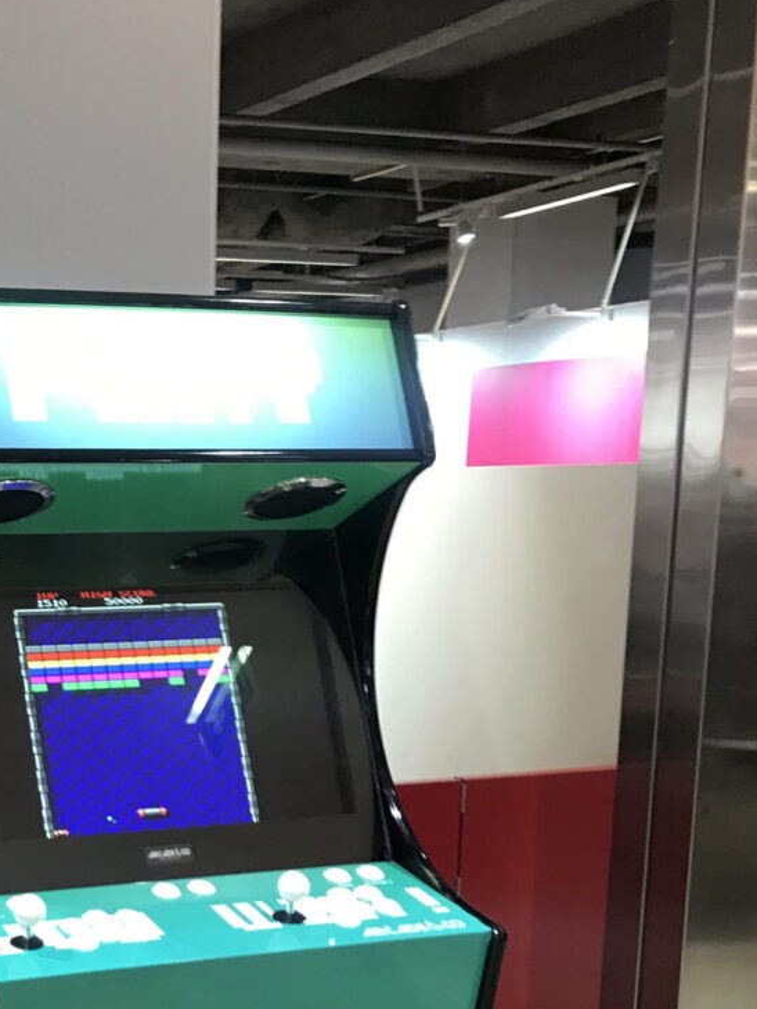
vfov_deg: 31.4
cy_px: 879
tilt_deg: -9.4
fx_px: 1720
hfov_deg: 23.7
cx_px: -7
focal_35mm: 59
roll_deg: -0.6
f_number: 1.8
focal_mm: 3.99
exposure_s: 1/20
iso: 40
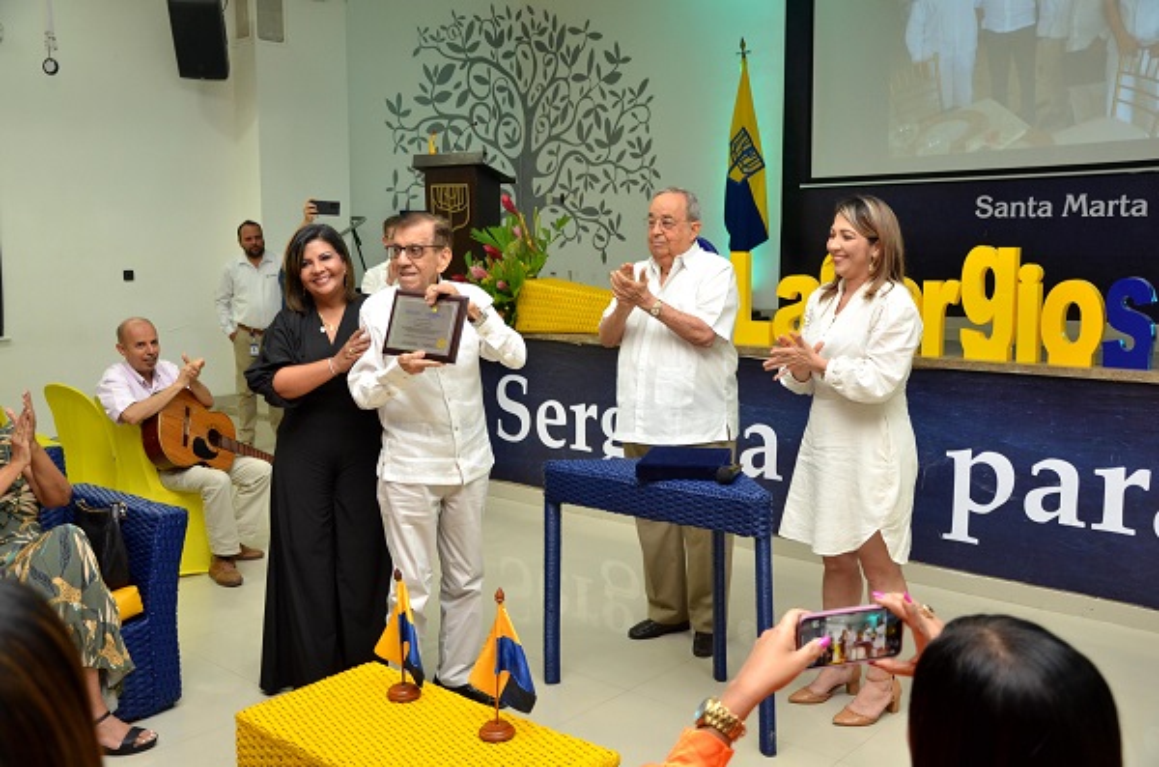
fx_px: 1060
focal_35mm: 33
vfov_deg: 39.8
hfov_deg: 57.3
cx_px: 580
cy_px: 384
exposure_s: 1/160
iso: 800
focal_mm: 22
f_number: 3.8
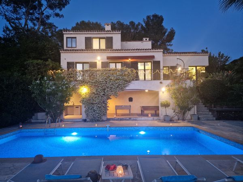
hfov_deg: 73.9
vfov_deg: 58.9
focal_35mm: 23
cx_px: 122
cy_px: 91
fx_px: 161
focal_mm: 6.4
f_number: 1.8
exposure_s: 1/50
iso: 400
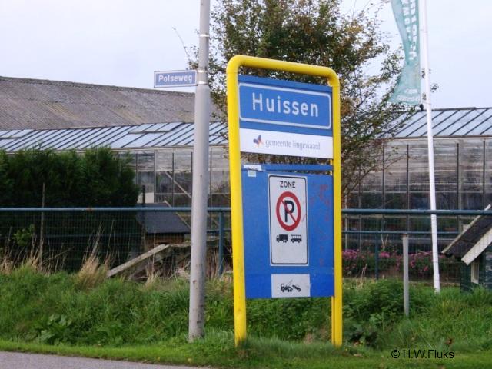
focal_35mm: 92
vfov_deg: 16.1
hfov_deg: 21.3
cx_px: 246
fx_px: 1308
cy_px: 184
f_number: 4.8
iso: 400
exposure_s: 1/80
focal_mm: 19.4
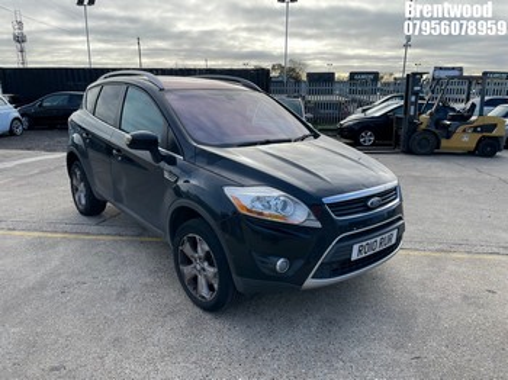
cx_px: 254
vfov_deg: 53.0
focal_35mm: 26
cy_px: 190
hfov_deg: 67.3
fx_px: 381
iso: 32
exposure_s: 1/1715
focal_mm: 4.2
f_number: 1.6
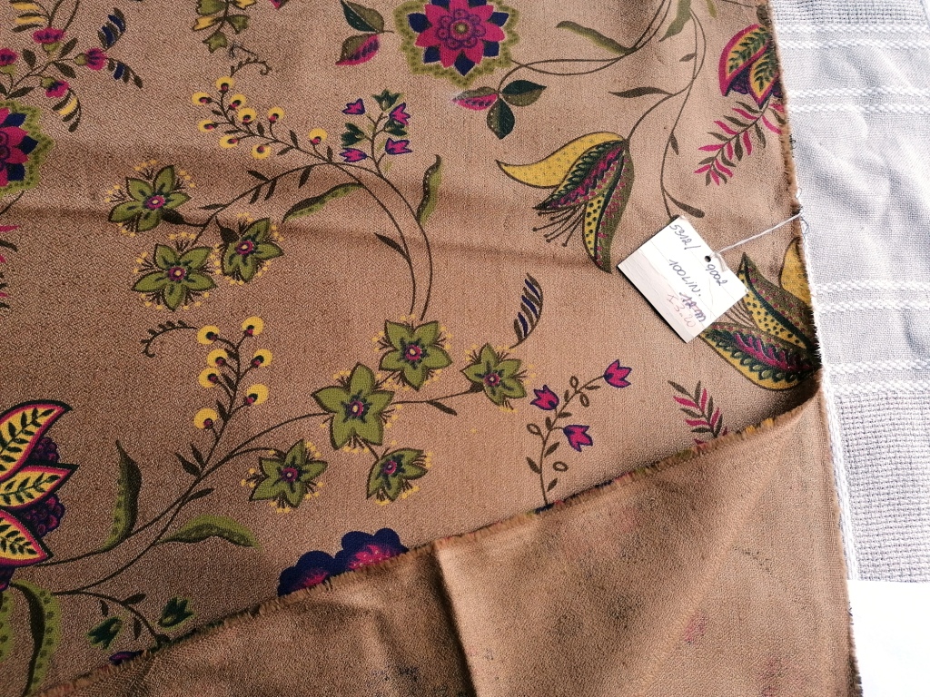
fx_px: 725
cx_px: 465
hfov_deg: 65.3
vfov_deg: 51.4
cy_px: 348
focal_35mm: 27
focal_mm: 4.75
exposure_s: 1/60
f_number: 1.8
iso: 100
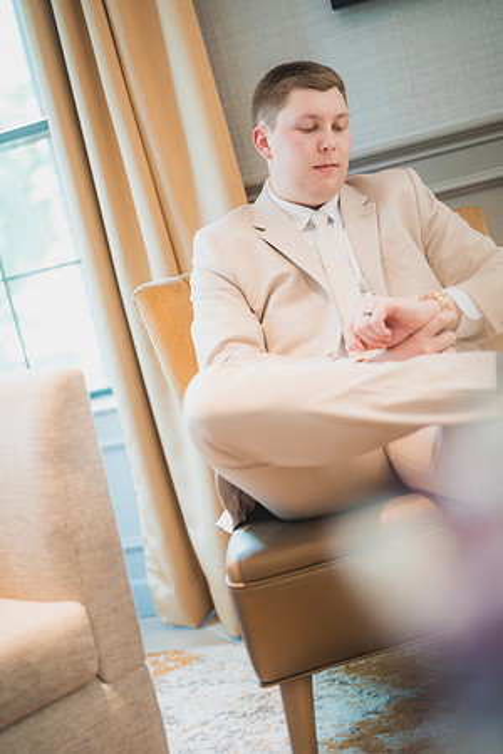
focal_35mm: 50
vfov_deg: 39.6
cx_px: 252
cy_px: 377
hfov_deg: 27.0
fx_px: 1048
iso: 200
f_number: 1.4
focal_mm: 50
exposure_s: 1/80
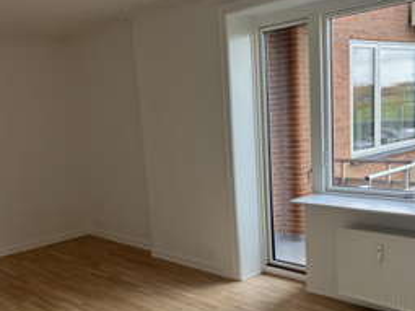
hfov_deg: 45.7
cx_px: 186
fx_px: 491
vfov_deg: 34.7
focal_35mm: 41
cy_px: 210
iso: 32
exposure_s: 1/121
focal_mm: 3.99
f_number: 1.8
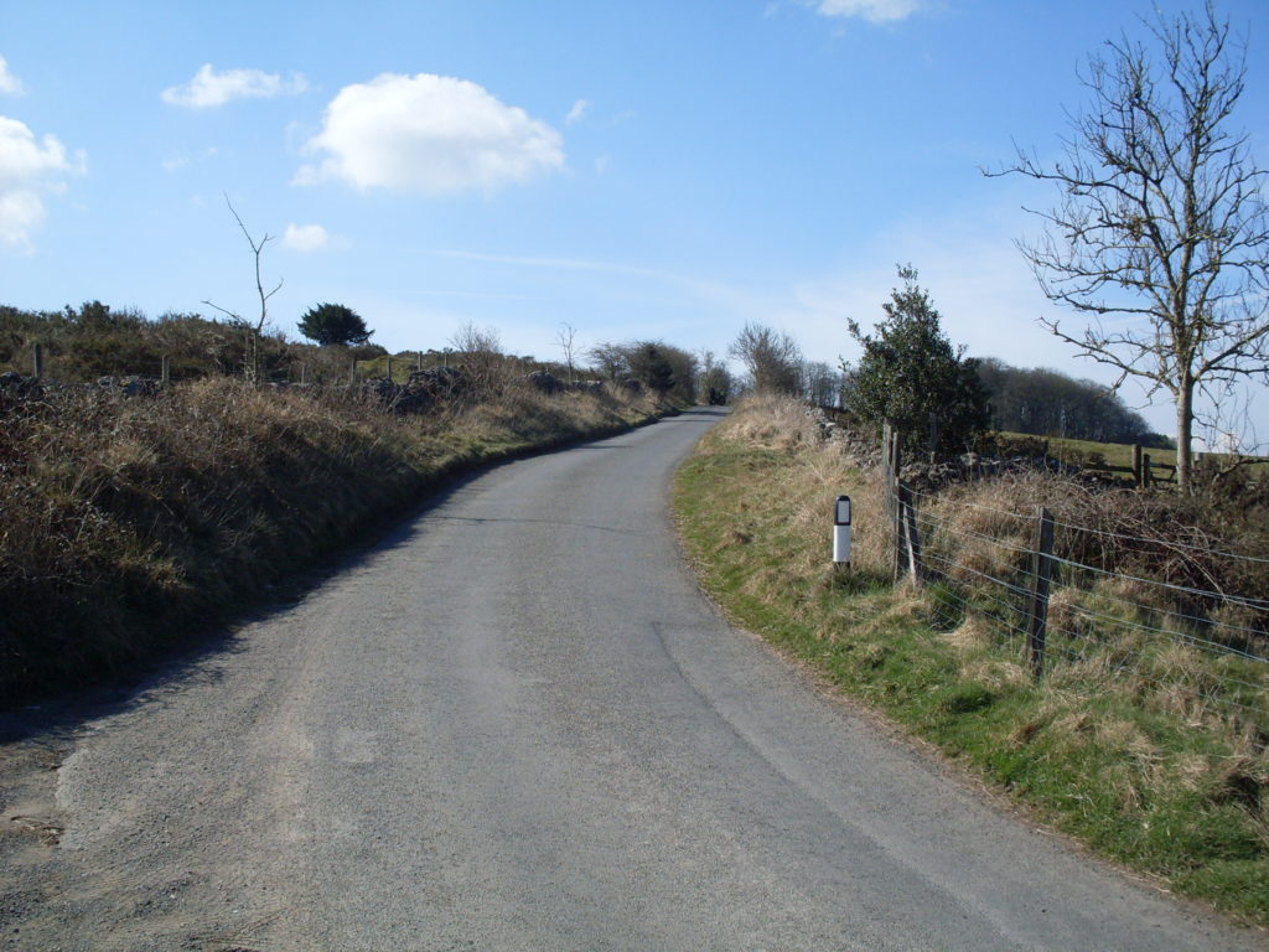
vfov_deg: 37.7
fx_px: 1393
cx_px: 634
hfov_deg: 49.0
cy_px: 476
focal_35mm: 38
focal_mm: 6.3
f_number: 8.4
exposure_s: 1/250
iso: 80
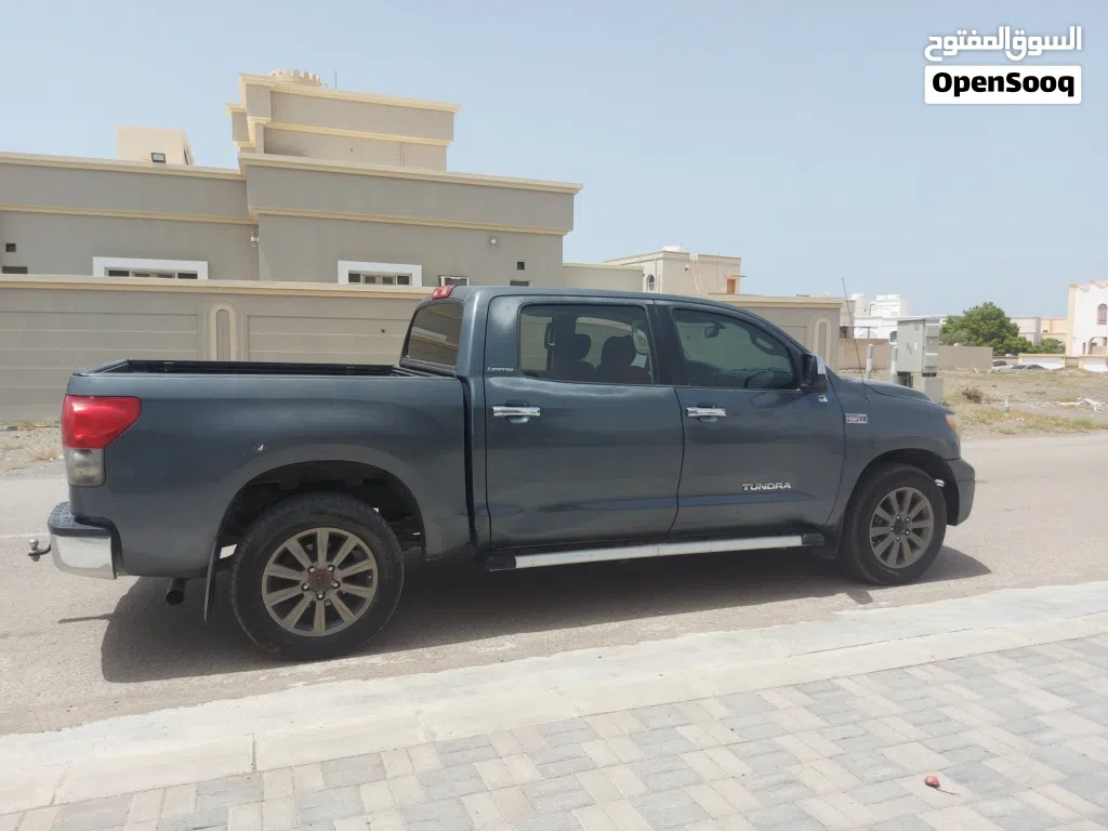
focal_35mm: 24
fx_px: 768
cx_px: 554
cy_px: 416
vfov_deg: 56.8
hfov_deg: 71.6
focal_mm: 5.23
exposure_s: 1/954
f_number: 1.8
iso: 32
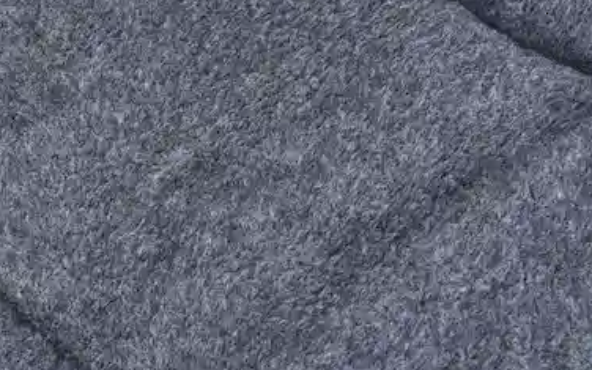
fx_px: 3065
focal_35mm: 190
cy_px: 321
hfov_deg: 11.0
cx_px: 104
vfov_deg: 6.9
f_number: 9
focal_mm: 70
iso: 320
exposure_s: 1/125
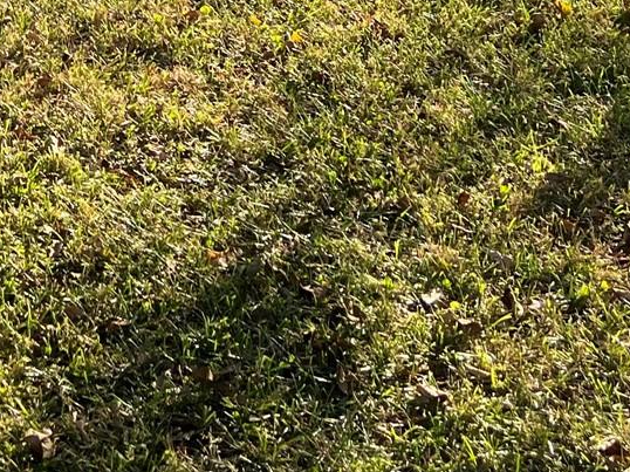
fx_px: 1801
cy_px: -346
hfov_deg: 19.3
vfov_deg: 13.6
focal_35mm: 99
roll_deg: -1.2
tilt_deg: -11.1
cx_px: 5
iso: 50
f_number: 1.5
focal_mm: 5.7
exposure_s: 1/696
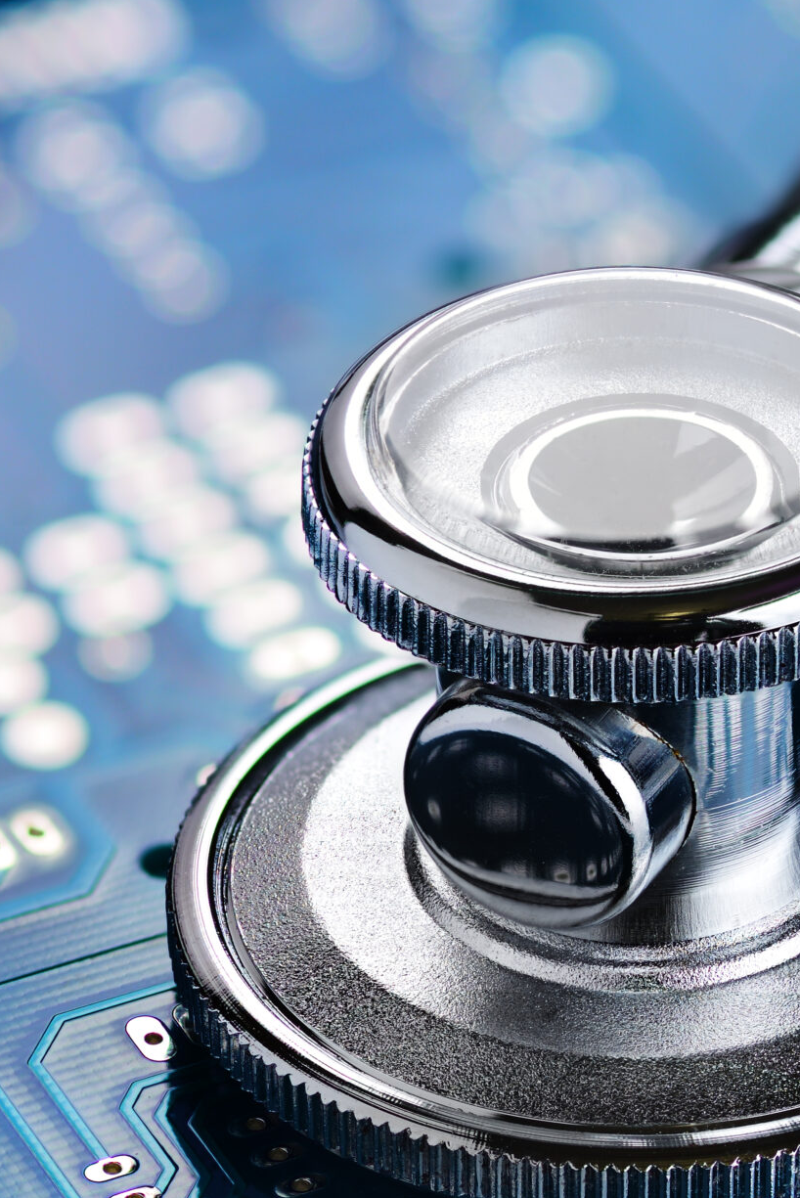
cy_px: 317
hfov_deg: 6.6
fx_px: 6958
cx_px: 614
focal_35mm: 209
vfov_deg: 9.8
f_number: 5.6
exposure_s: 1/125
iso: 100
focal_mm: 100
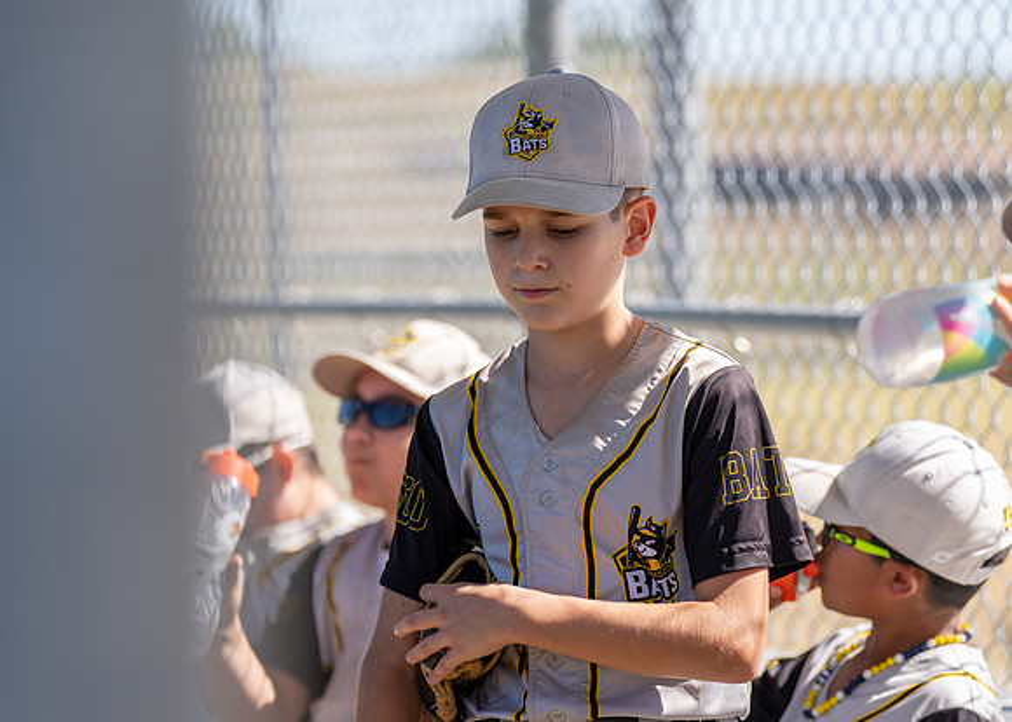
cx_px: 503
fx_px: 5519
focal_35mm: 192
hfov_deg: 10.5
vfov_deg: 7.5
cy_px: 321
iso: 100
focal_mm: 122
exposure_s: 1/1000
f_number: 2.8
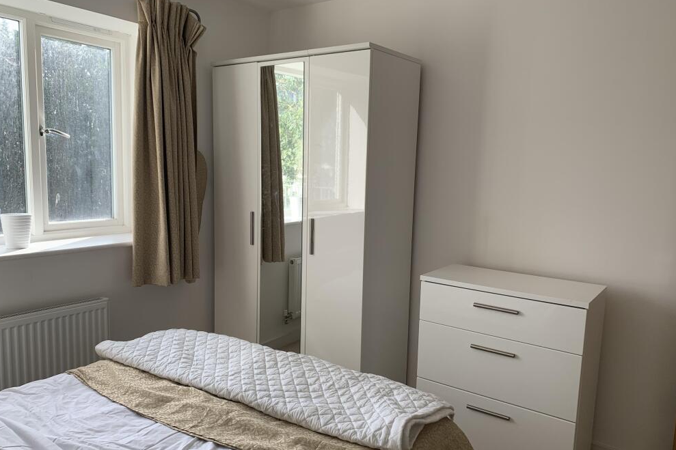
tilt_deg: -7.8
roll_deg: -2.0
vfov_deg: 46.3
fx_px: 526
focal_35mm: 28
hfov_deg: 65.5
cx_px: 331
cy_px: 243
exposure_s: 1/230
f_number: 1.8
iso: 25
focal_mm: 4.25
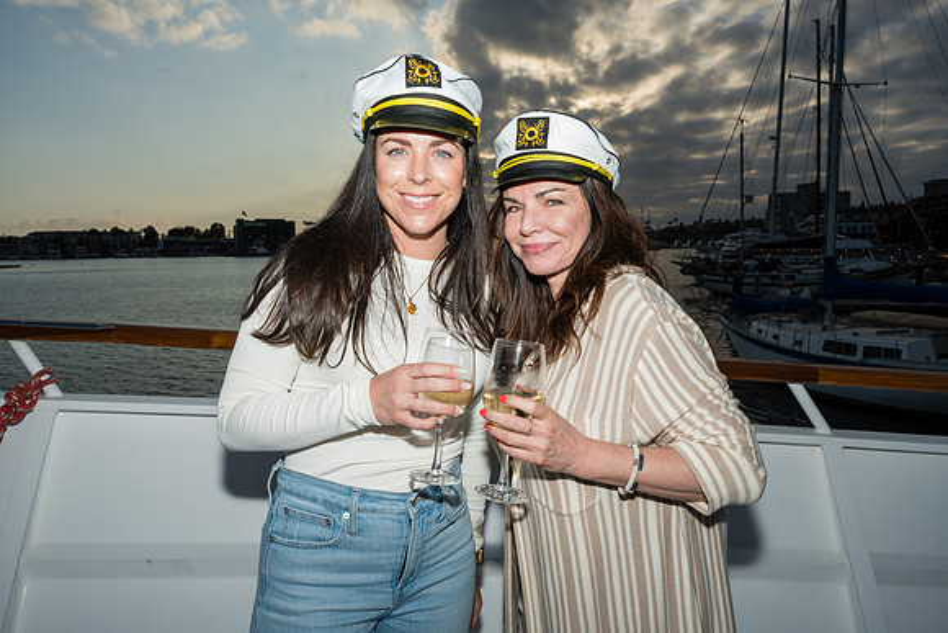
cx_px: 474
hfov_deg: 67.6
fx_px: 708
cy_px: 316
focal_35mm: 27
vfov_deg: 48.1
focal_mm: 26.9
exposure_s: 1/250
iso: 125
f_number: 13
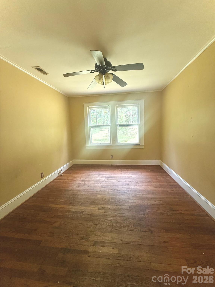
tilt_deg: -6.5
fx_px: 116
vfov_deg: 102.1
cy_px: 144
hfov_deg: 85.7
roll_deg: +1.6
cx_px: 108
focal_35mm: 14
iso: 160
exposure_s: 1/99
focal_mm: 2.22
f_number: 2.2
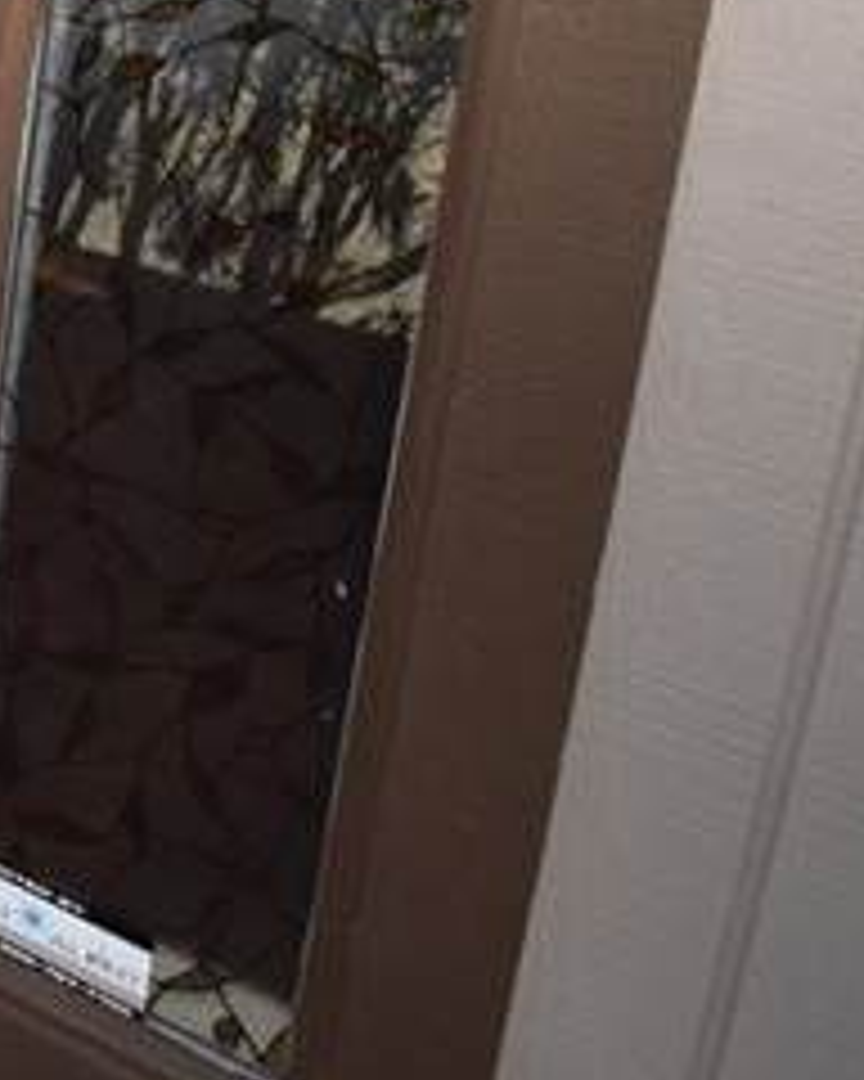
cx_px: -954
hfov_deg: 17.0
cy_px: -187
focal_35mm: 60
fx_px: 1918
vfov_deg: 27.9
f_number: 5.6
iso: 180
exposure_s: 1/125
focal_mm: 10
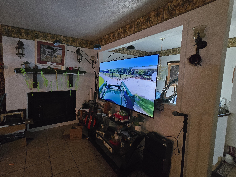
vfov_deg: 81.7
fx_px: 102
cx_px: 100
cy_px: 85
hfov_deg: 97.5
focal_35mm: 15
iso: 1600
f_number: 2.2
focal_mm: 2.2
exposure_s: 1/60
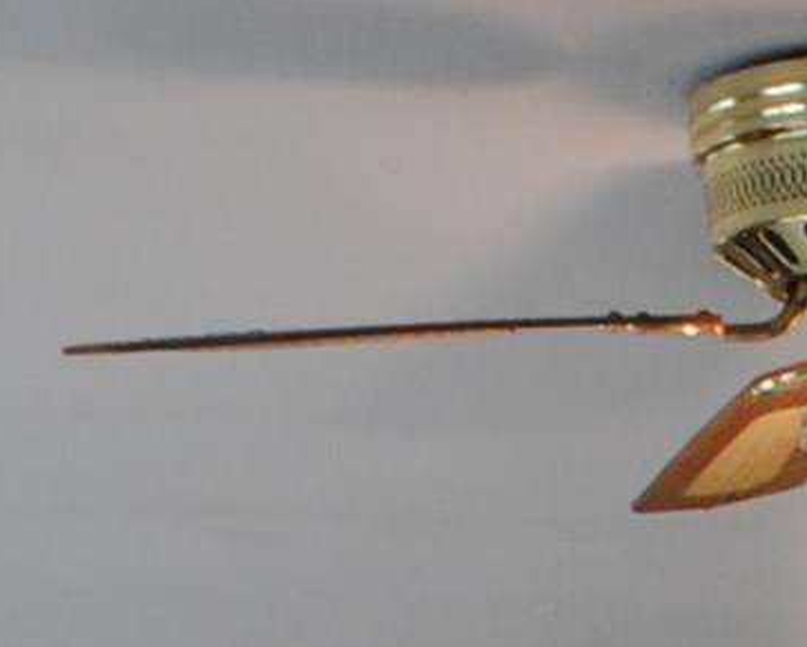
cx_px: 700
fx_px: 5138
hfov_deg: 9.0
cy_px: 1789
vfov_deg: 6.7
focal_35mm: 215
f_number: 3.5
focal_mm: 18
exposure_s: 1/30
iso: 250
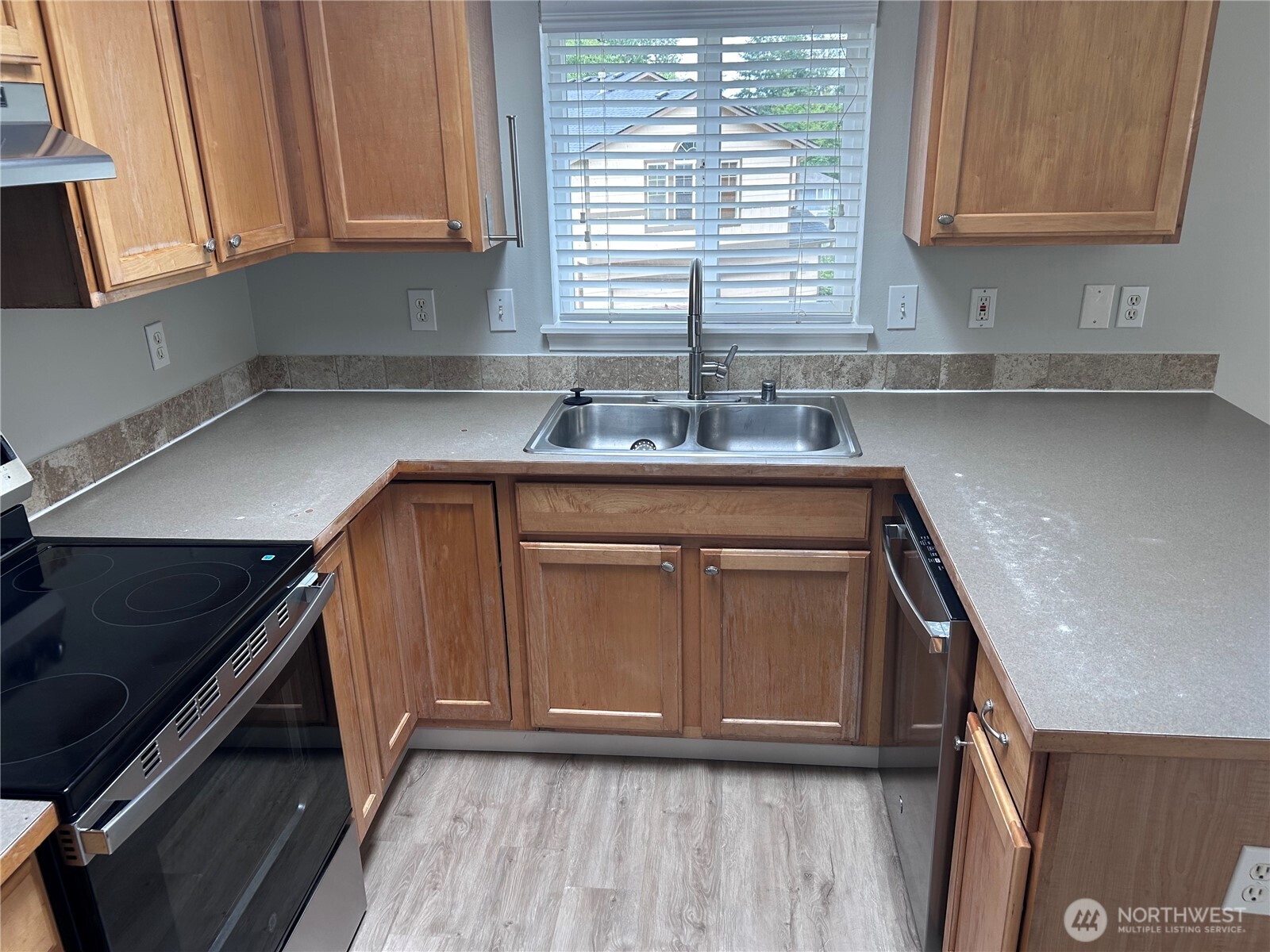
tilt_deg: -19.7
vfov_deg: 53.1
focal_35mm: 26
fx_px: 954
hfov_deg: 67.3
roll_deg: +2.1
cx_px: 635
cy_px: 476
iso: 64
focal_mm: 5.7
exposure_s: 1/120
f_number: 1.5
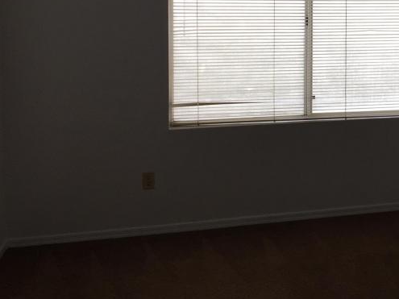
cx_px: 412
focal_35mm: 60
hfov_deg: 29.7
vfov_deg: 23.8
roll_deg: +0.0
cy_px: 31
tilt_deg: -3.9
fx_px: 691
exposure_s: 1/120
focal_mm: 4.15
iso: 32
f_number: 2.2
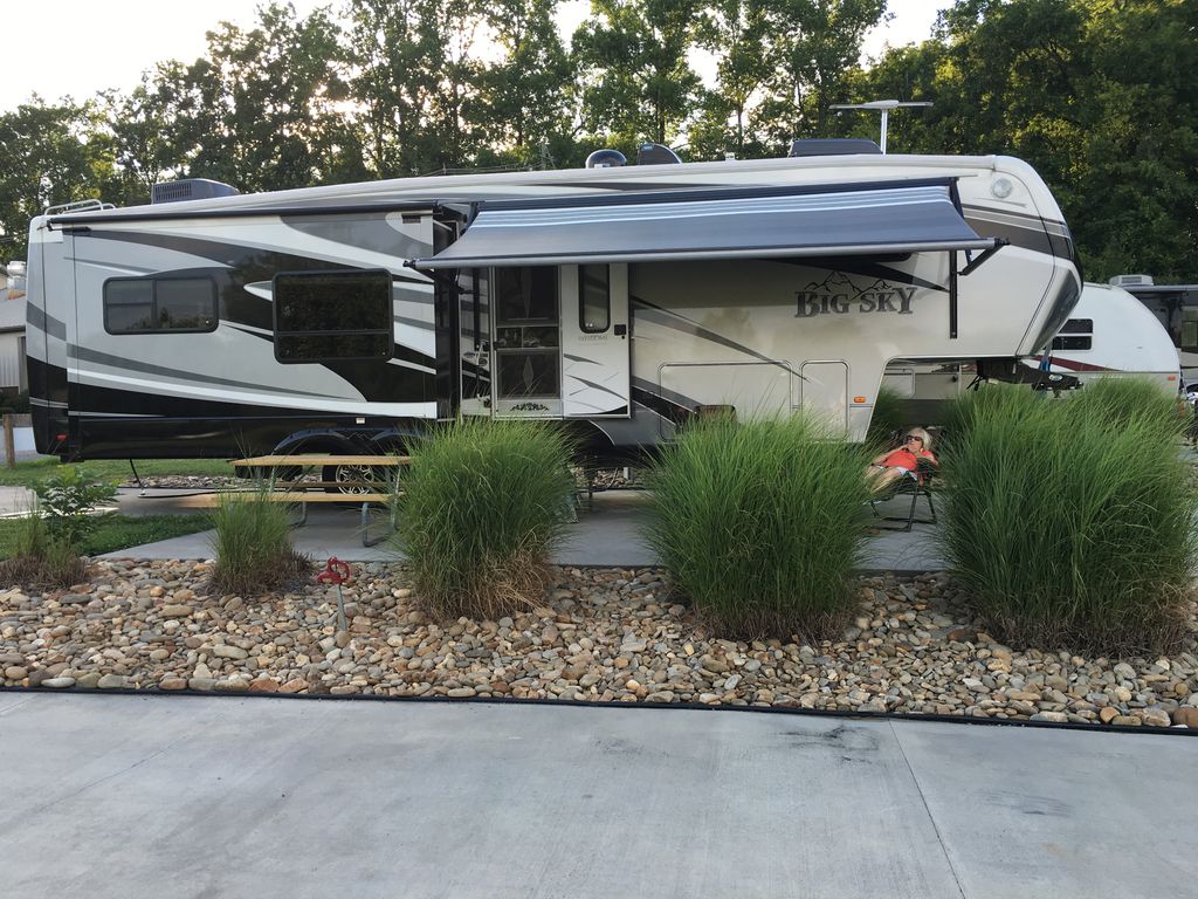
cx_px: 599
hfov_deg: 61.7
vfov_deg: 48.2
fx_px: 1004
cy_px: 450
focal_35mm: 29
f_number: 2.2
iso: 25
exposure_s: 1/209
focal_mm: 4.15
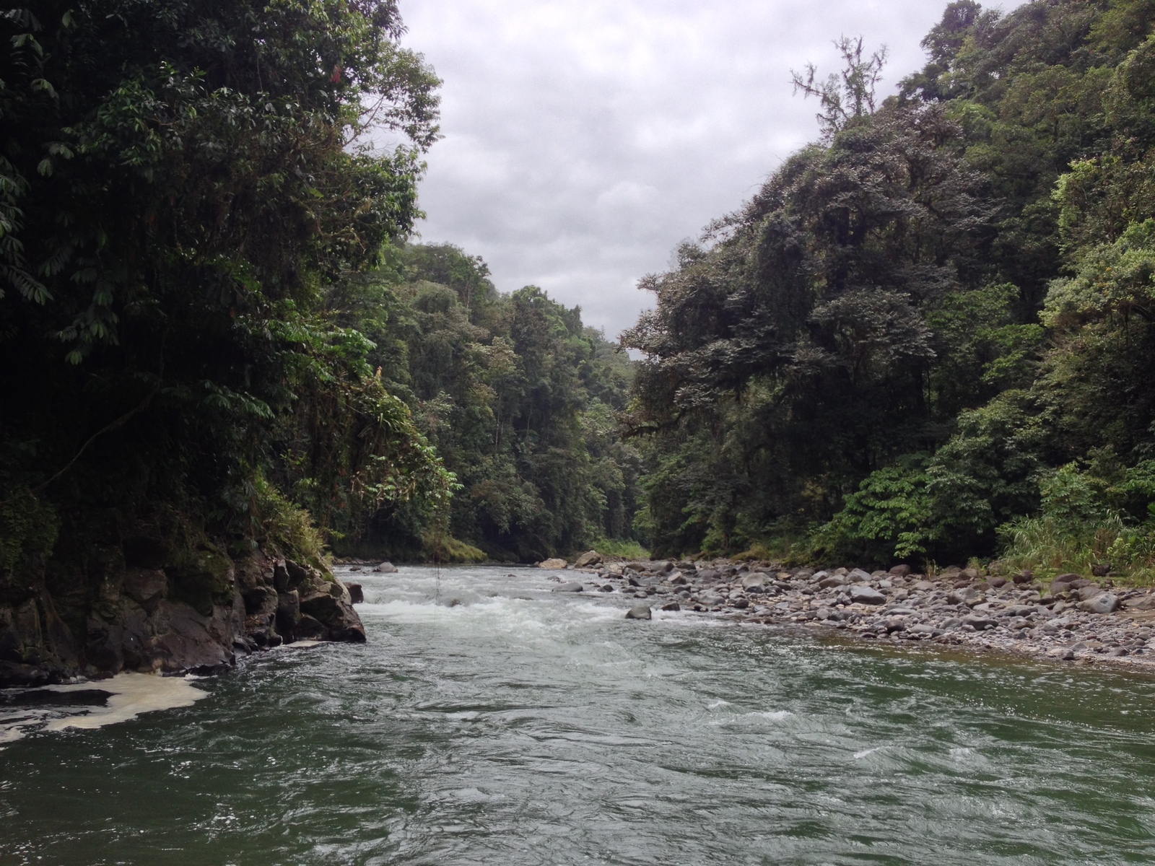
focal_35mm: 35
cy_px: 433
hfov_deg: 52.6
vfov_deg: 40.7
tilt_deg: +3.4
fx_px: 1168
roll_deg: -1.2
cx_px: 578
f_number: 2.4
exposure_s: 1/824
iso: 50
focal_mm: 4.28
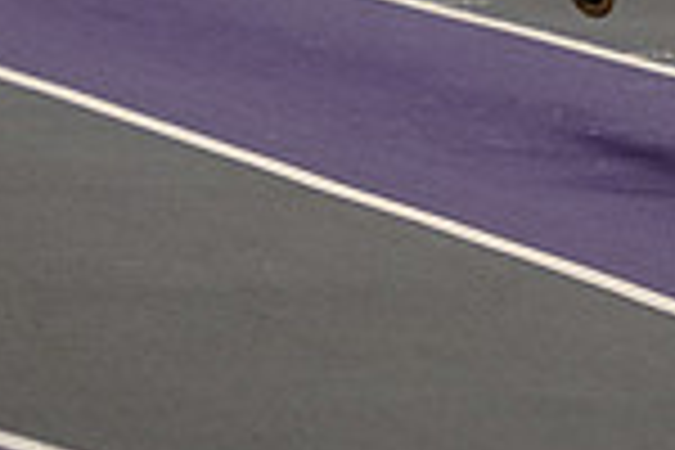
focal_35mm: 540
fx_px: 10124
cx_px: 693
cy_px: -322
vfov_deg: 2.5
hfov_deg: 3.8
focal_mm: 140
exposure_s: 1/1000
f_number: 2.8
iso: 6400
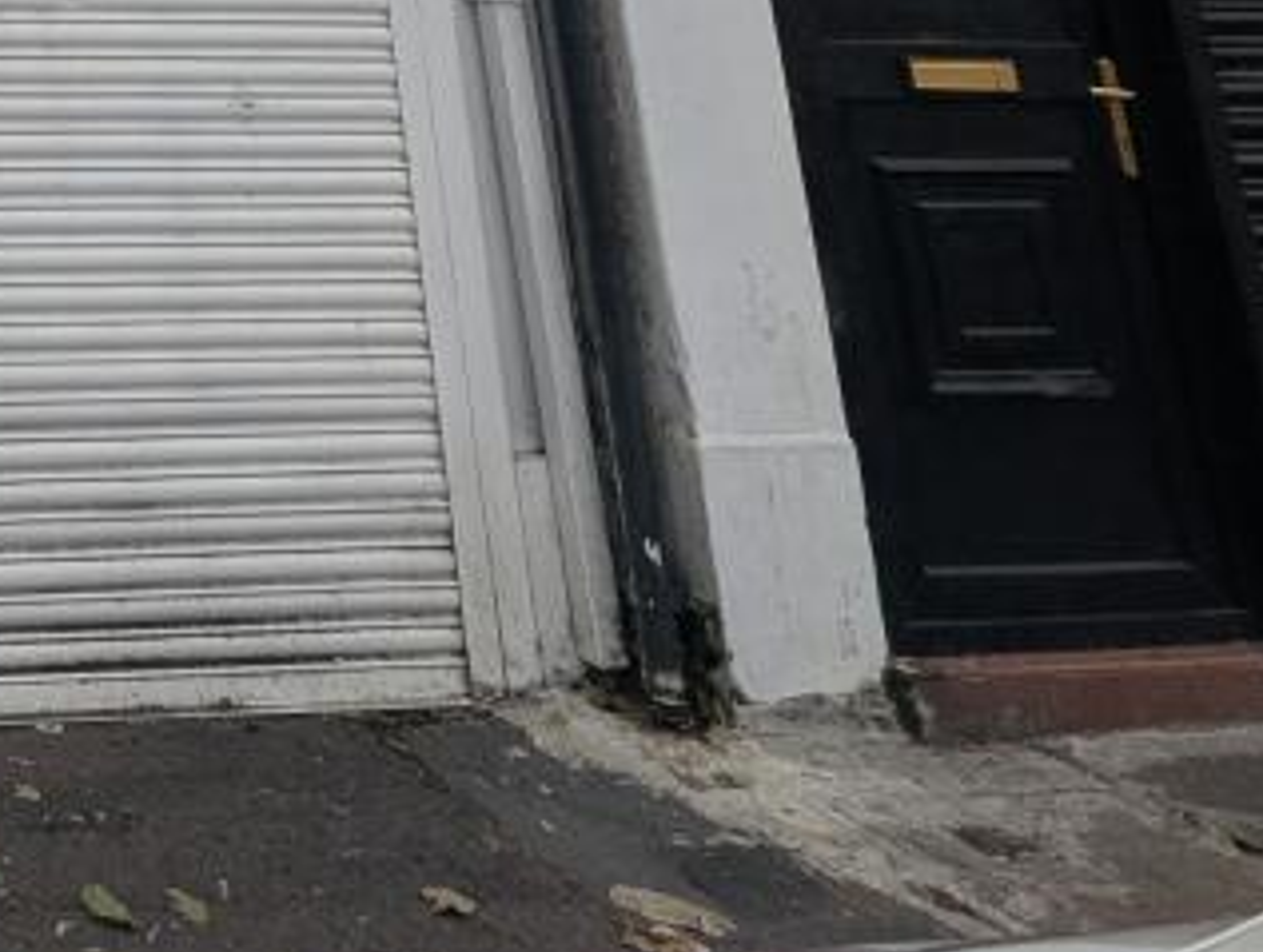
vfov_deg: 25.2
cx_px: -506
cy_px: -512
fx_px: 1535
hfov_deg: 30.8
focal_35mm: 42
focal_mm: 1.95
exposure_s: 1/420
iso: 49
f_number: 2.2
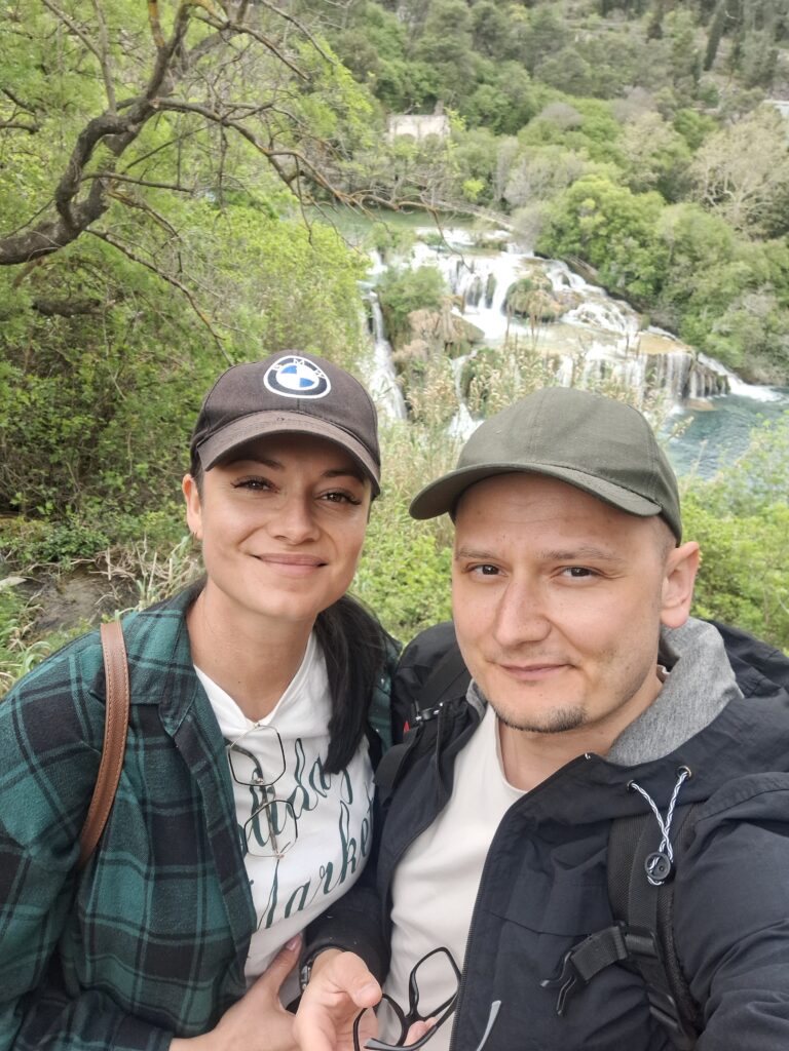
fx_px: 760
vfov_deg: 69.4
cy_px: 526
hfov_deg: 54.9
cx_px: 394
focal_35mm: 25
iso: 50
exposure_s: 1/112
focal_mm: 3.72
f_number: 2.2
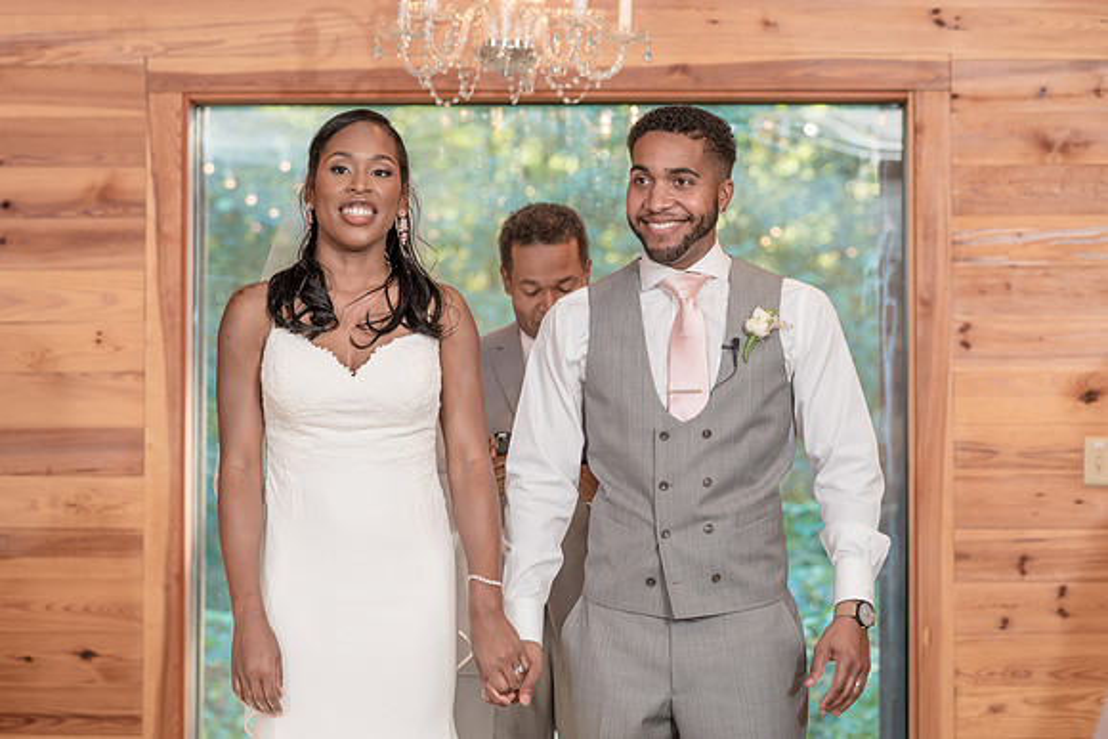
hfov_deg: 19.1
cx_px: 469
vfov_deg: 12.8
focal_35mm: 107
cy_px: 328
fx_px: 3289
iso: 800
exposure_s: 1/100
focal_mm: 91
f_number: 4
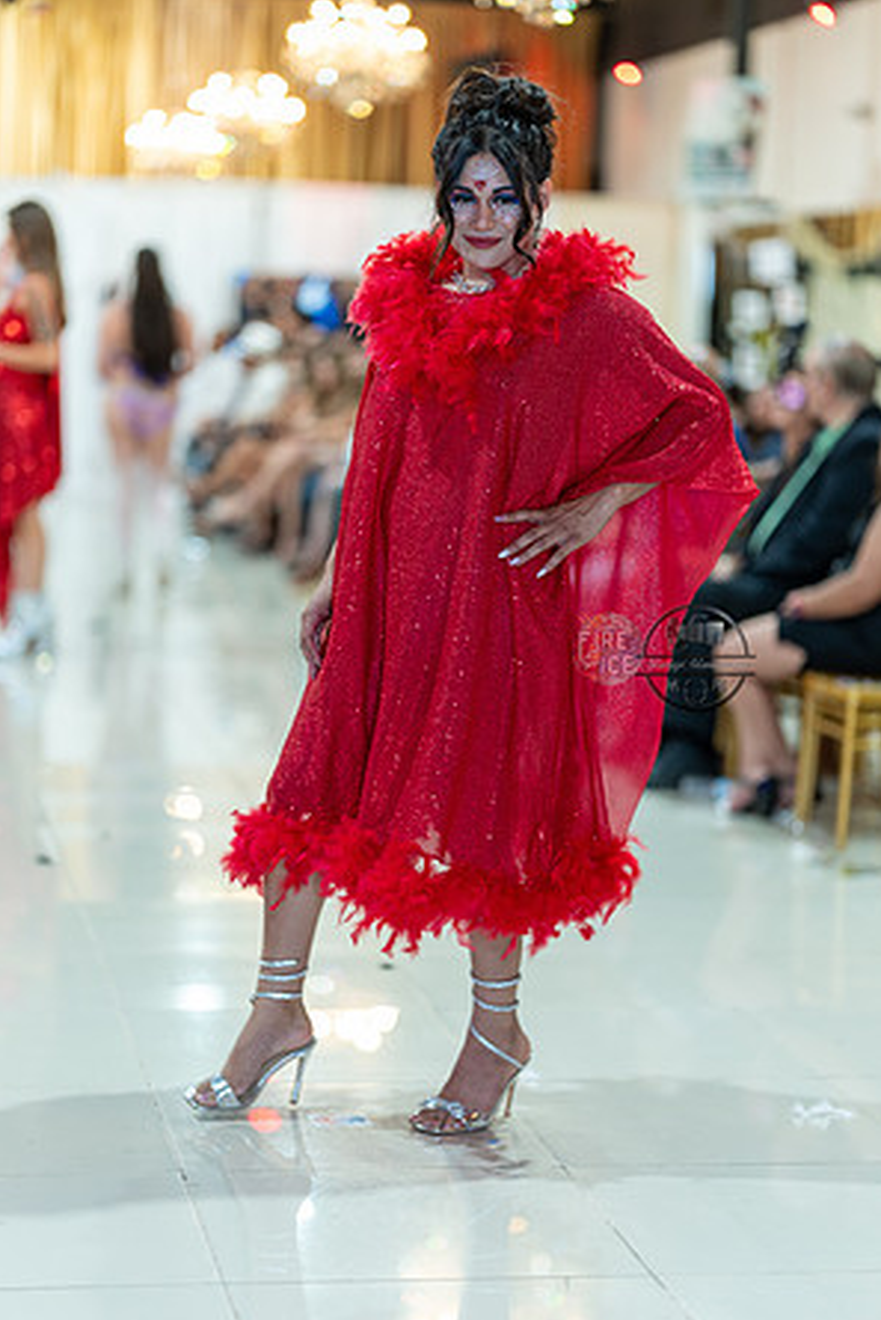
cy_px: 659
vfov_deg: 23.6
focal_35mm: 86
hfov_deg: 15.9
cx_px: 442
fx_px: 3154
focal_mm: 85
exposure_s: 1/160
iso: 400
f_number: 1.4
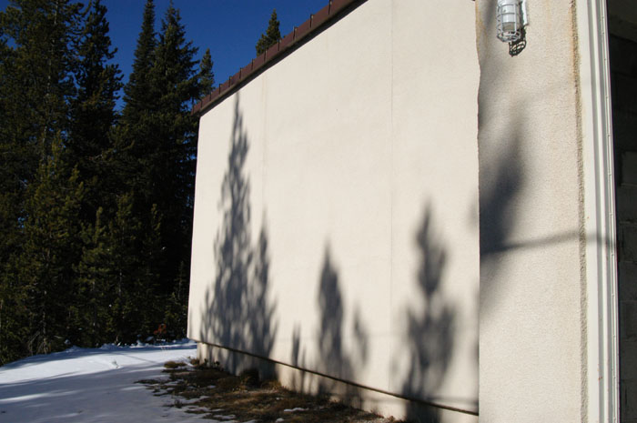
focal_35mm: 36
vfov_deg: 36.8
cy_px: 212
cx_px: 318
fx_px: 636
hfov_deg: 53.2
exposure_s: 1/750
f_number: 14
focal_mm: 24
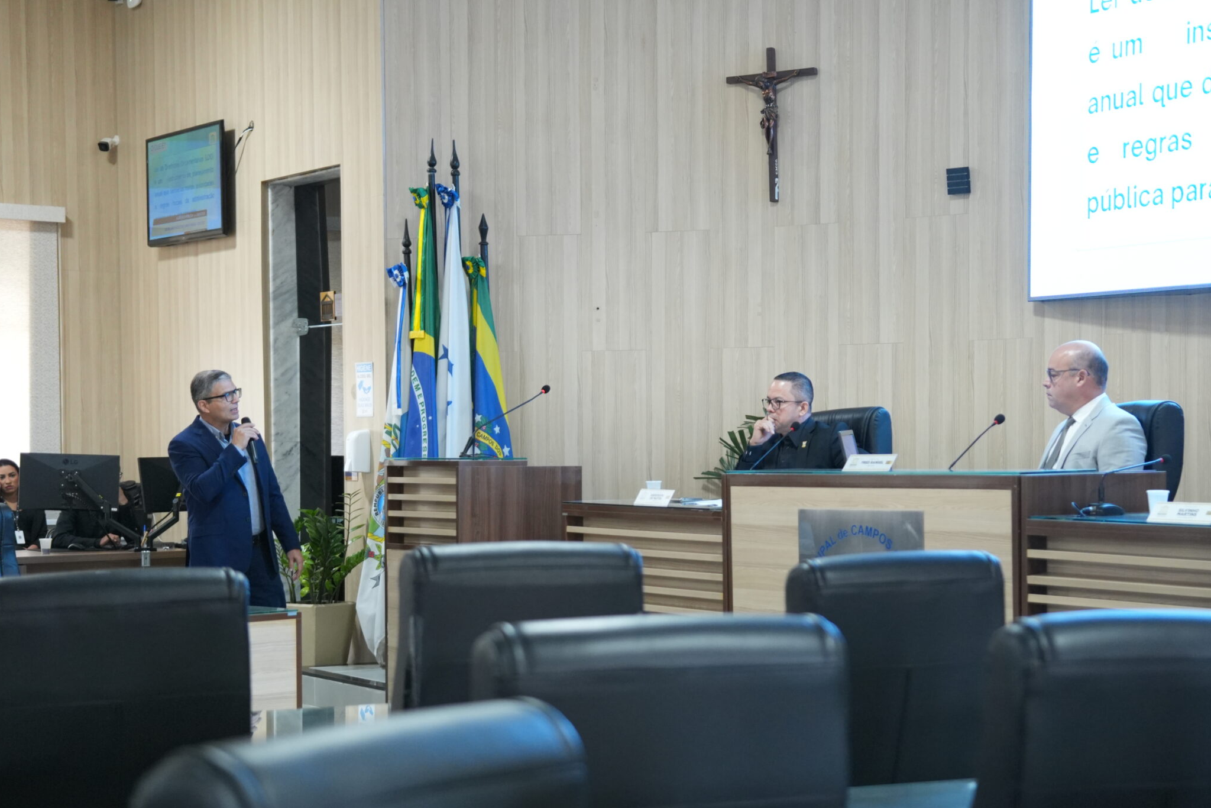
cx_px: 655
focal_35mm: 66
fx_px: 2208
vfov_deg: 20.7
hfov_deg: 30.7
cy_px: 495
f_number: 1.8
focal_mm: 35
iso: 1250
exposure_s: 1/160
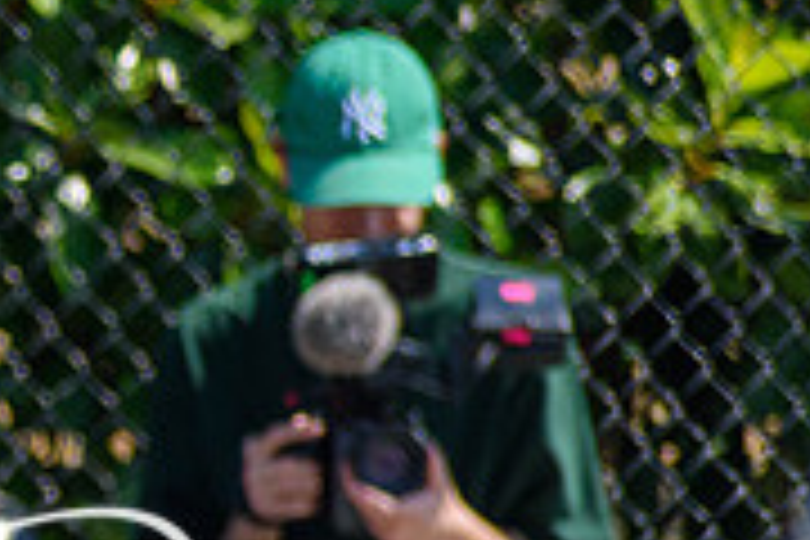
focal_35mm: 1452
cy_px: 335
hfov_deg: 1.4
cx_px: -432
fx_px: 32667
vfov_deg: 0.9
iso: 400
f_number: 6.3
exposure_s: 1/1600
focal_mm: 300
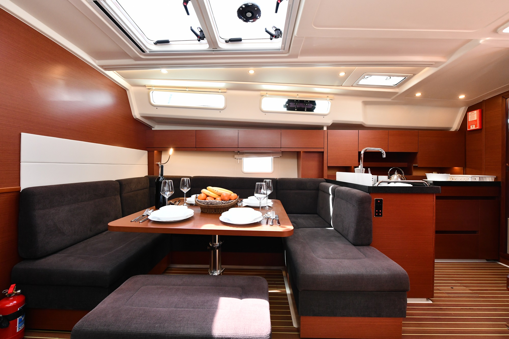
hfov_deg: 104.3
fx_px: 198
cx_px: 254
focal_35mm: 14
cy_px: 170
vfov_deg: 81.2
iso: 1600
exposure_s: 1/100
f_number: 5.6
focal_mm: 14
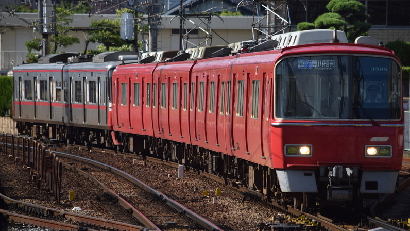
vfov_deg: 3.2
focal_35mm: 379
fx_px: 4121
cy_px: 95
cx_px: 204
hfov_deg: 5.7
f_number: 5.3
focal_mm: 240
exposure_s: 1/640
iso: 100
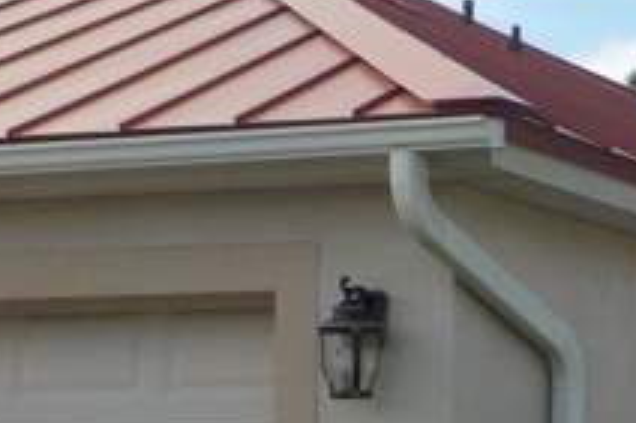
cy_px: 471
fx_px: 2083
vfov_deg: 11.4
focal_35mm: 118
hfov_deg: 15.7
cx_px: 1008
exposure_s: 1/1250
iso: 125
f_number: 3.3
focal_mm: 4.1
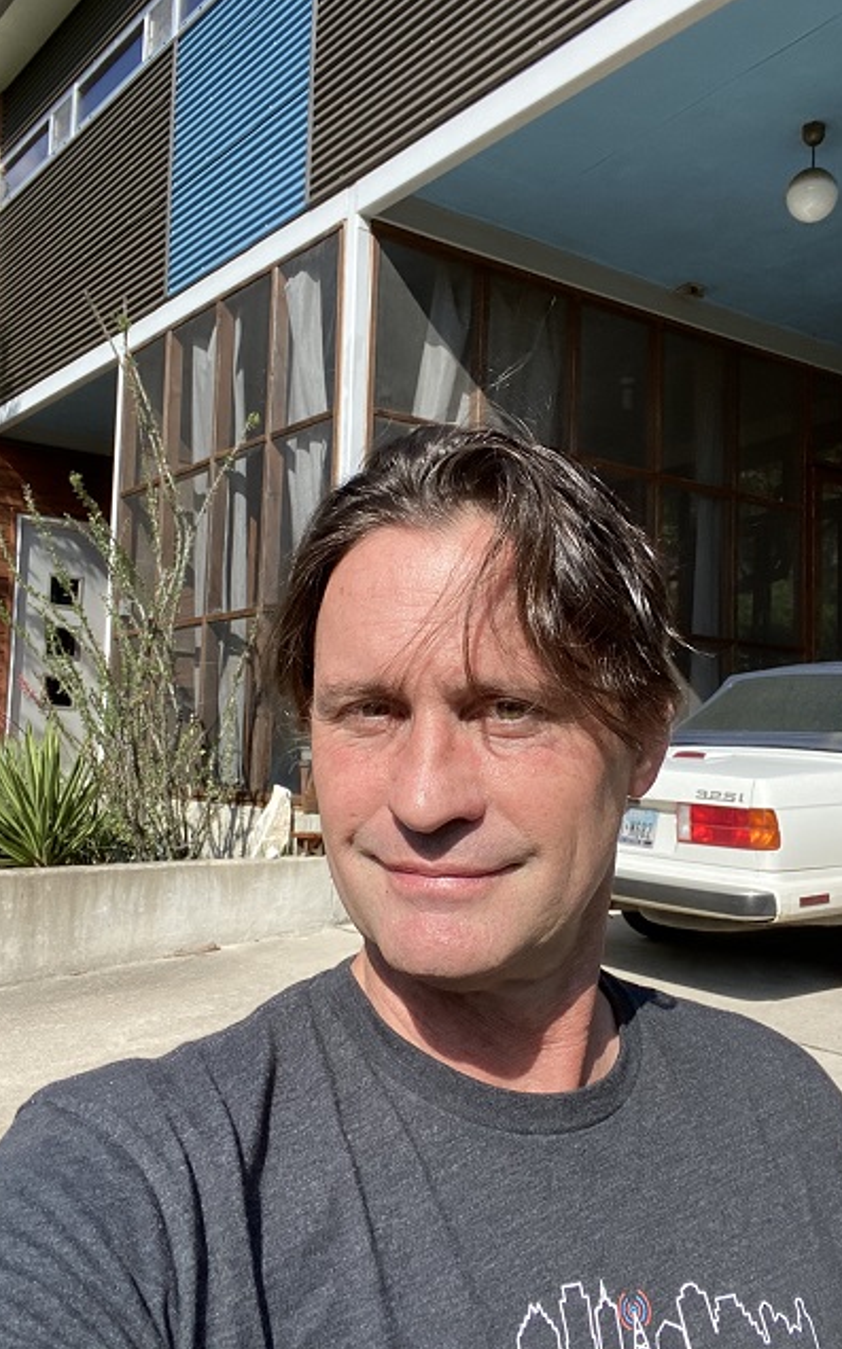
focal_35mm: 32
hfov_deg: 39.3
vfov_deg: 59.7
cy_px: 672
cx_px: 494
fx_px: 1176
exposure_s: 1/1080
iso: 25
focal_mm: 2.71
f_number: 2.2
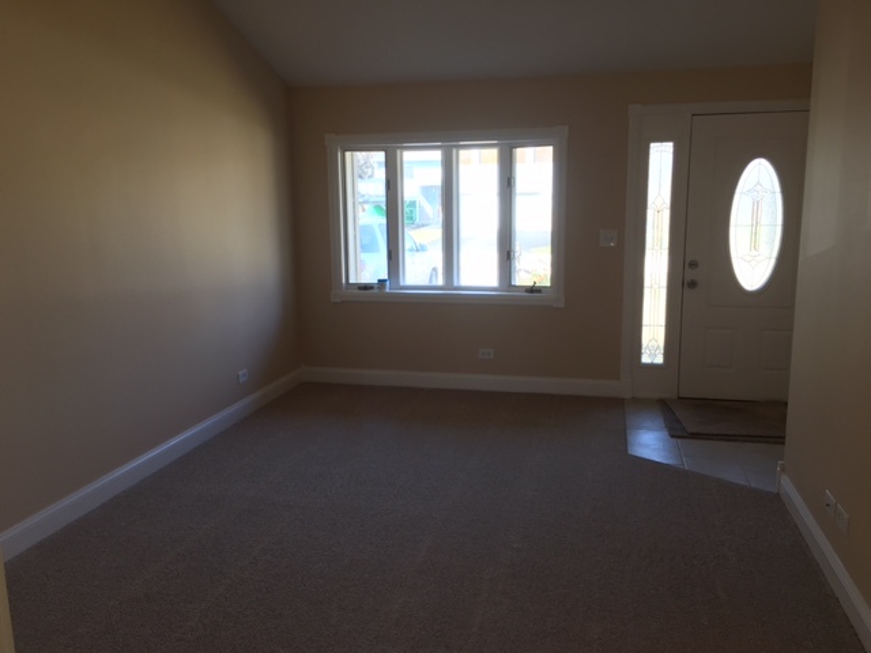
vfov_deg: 48.2
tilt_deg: -8.5
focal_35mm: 29
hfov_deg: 61.7
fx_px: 730
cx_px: 436
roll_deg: -0.1
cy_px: 326
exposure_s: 1/40
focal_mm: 4.15
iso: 25
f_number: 2.2
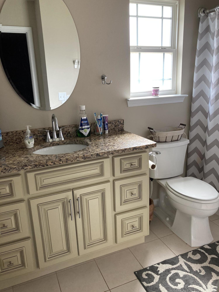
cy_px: 146
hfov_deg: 49.7
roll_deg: +1.3
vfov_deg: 63.4
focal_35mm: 28
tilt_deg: -14.9
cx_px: 110
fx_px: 236
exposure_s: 1/78
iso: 80
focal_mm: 3.99
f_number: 1.8
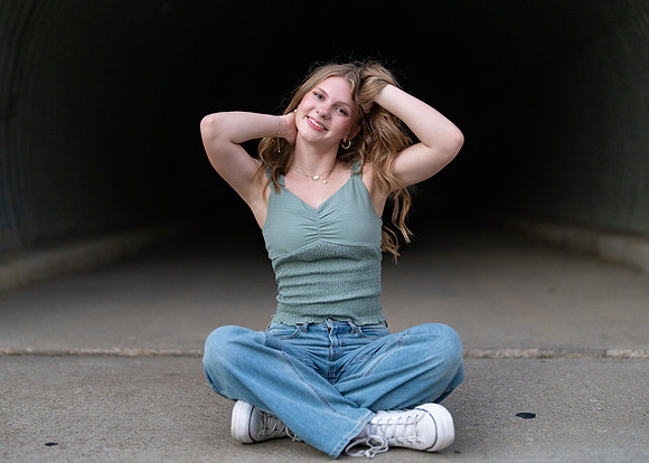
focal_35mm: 58
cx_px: 311
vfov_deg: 24.2
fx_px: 1078
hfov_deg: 33.5
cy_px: 206
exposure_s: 1/400
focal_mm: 50
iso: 640
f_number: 1.2
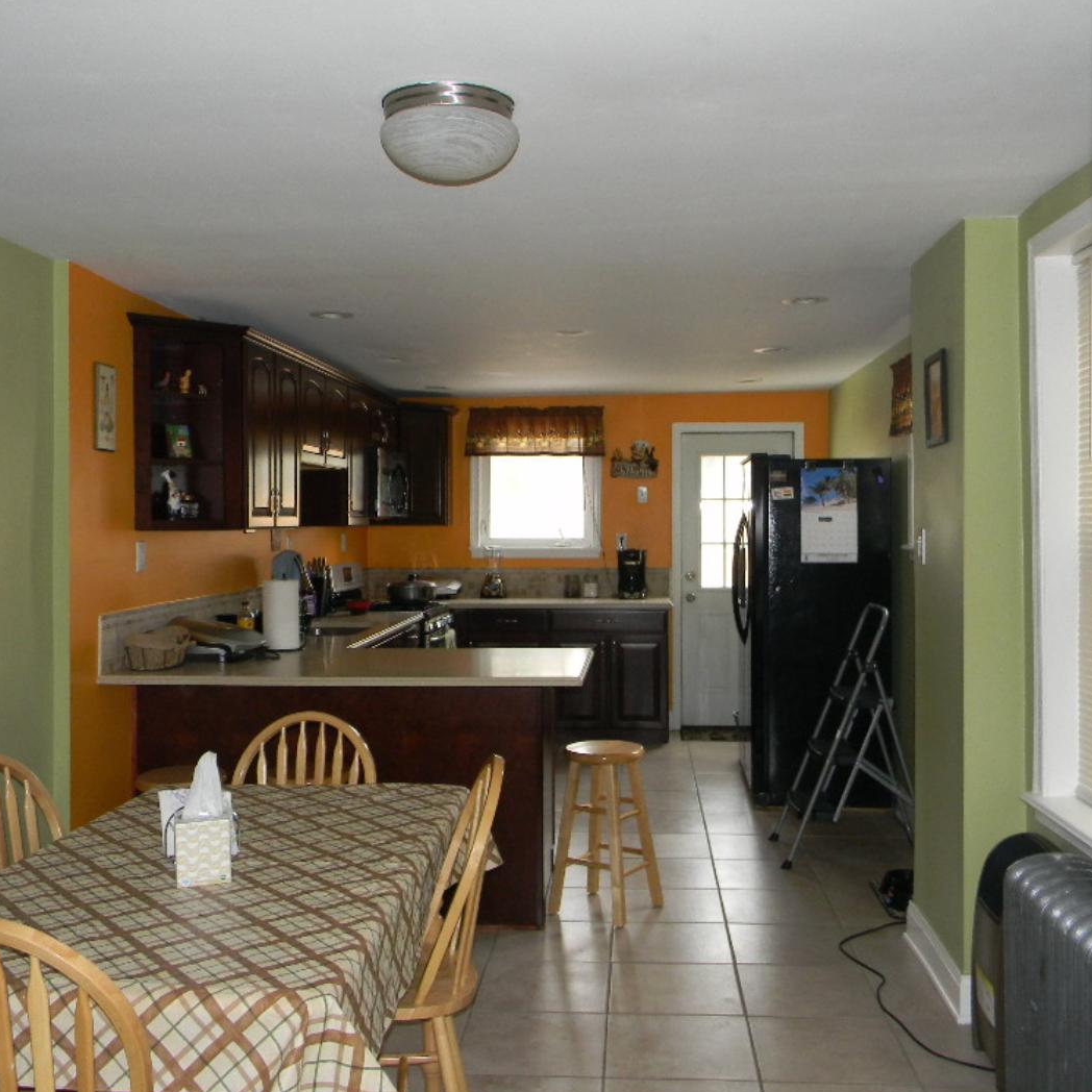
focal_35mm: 34
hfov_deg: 48.4
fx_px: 1213
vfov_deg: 48.5
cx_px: 531
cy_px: 544
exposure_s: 1/26
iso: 200
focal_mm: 5
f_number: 3.5
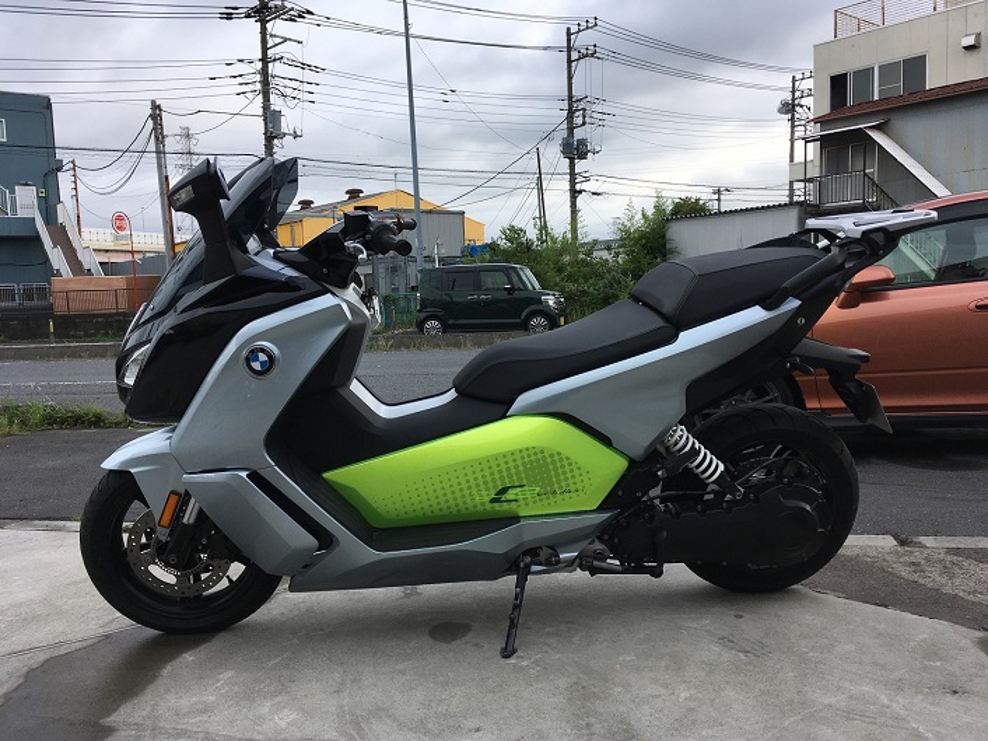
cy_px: 370
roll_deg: +2.0
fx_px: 827
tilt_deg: -7.3
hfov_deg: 61.7
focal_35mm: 29
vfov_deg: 48.2
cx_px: 494
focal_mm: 4.15
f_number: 2.2
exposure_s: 1/615
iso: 25
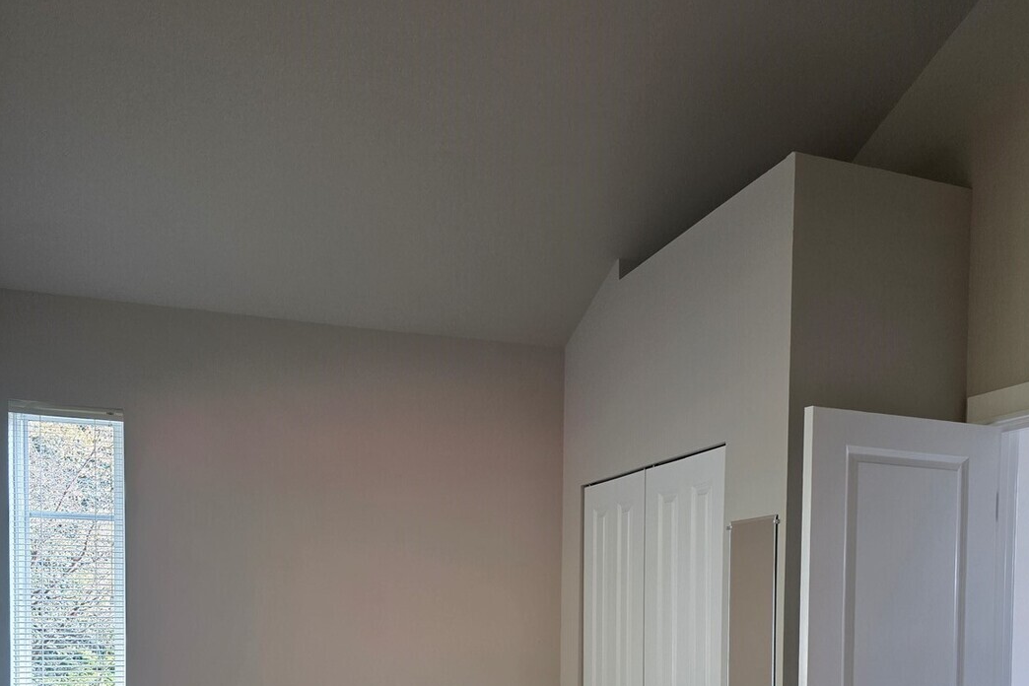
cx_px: 515
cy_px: 652
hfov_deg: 57.2
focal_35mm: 33
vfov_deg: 36.7
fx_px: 943
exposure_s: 1/120
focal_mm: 6.3
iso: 320
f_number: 1.7
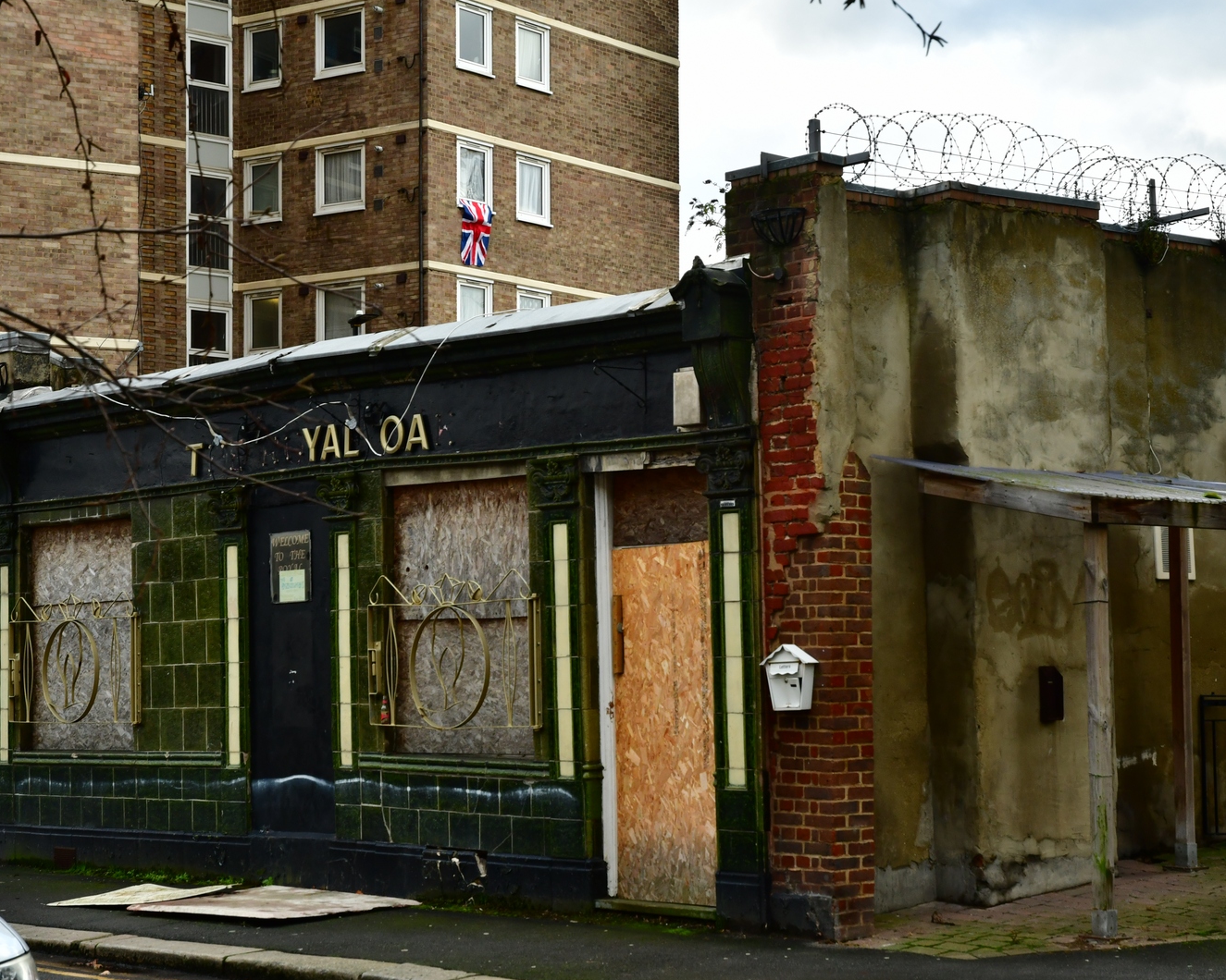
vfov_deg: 22.5
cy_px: 489
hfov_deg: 27.9
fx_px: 2467
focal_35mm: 68
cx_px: 672
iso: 400
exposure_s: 1/250
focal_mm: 40
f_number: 8
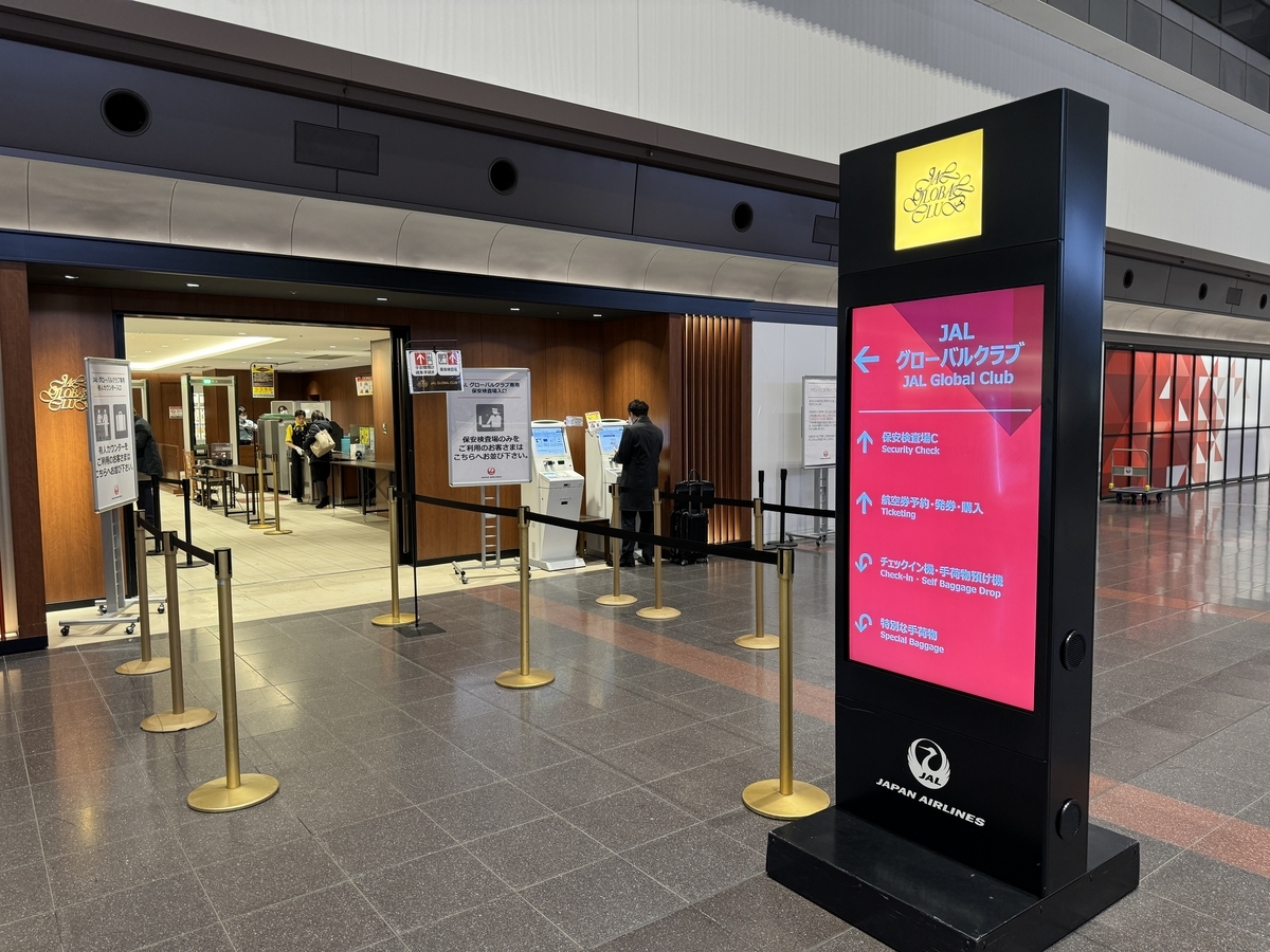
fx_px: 881
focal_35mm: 24
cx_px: 635
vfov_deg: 56.8
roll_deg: +0.7
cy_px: 476
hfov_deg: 71.6
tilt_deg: -4.1
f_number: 1.78
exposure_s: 1/50
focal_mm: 6.86
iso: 160
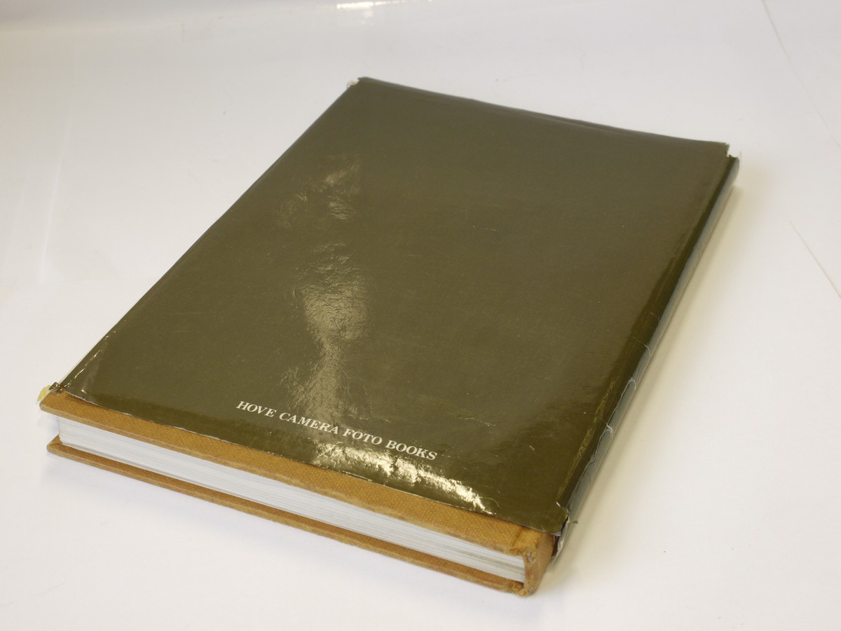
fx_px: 1458
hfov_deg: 32.2
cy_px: 316
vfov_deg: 24.4
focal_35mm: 60
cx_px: 420
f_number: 9
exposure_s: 1/25
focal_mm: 30
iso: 400
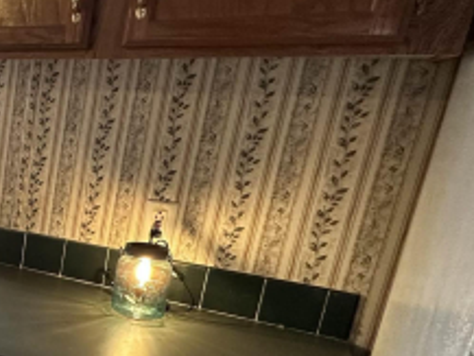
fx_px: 589
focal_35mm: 43
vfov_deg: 33.4
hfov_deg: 29.2
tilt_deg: -14.7
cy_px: 229
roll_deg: -2.1
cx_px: -220
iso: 250
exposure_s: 1/60
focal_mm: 2.22
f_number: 2.2
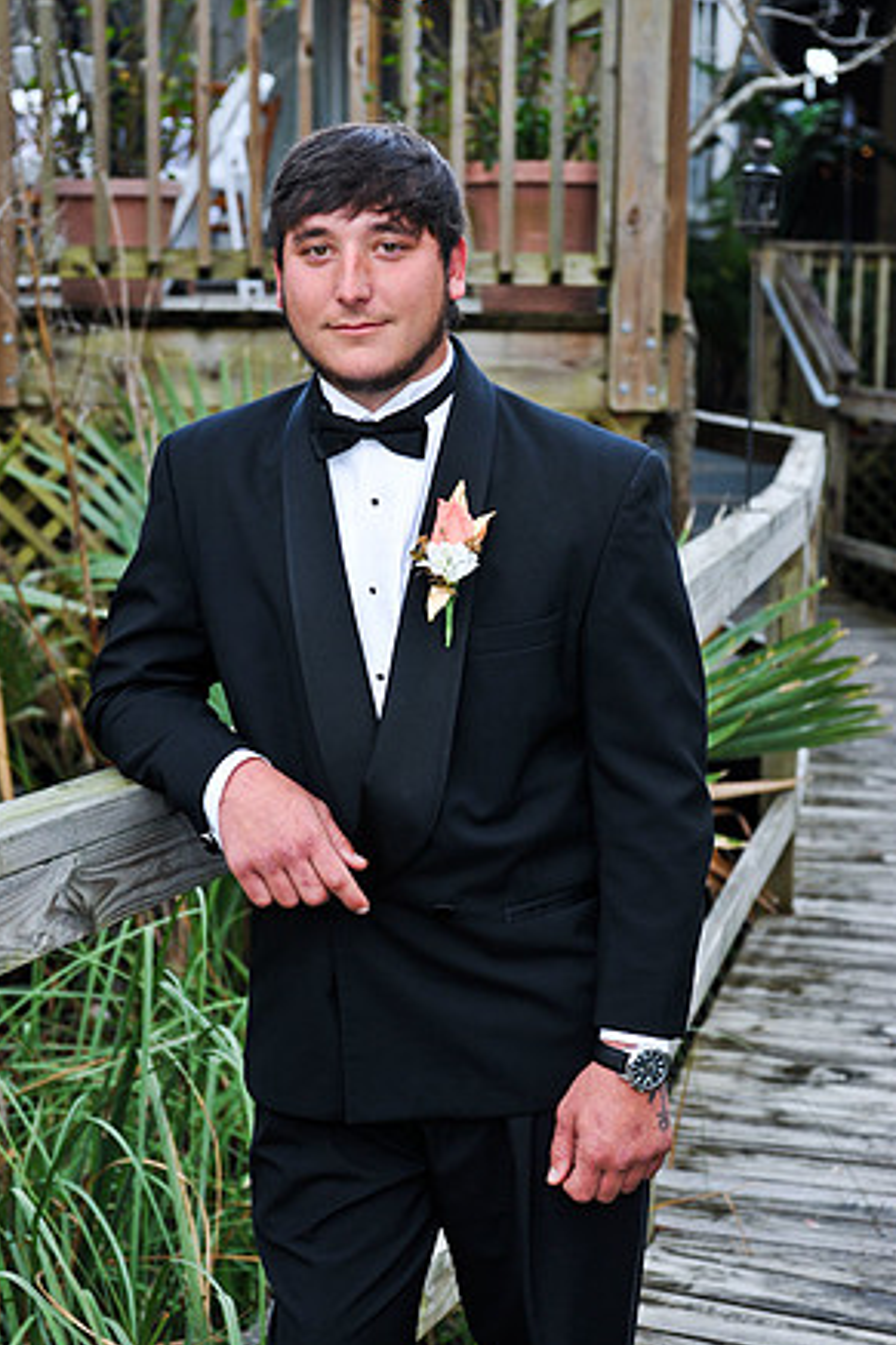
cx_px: 442
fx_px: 2690
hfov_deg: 18.9
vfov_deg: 28.1
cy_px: 680
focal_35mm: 72
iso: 320
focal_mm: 70
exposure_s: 1/160
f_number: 5.6
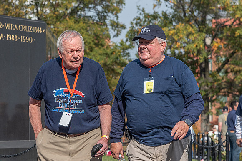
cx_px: 73
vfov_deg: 8.8
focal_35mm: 157
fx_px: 1053
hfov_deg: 13.1
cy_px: 85
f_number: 8
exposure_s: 1/1000
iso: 500
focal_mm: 112
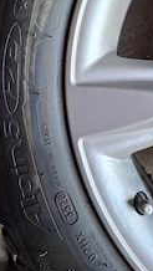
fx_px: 331
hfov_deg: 25.9
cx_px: 55
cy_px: 46
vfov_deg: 42.1
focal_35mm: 46
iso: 250
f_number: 1.8
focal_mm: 5.54
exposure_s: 1/50
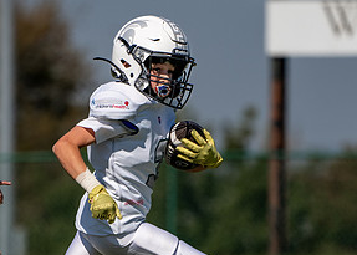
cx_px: 110
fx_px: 9723
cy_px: 247
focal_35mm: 959
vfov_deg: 1.5
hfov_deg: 2.1
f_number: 5.6
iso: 100
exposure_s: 1/1600
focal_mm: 361
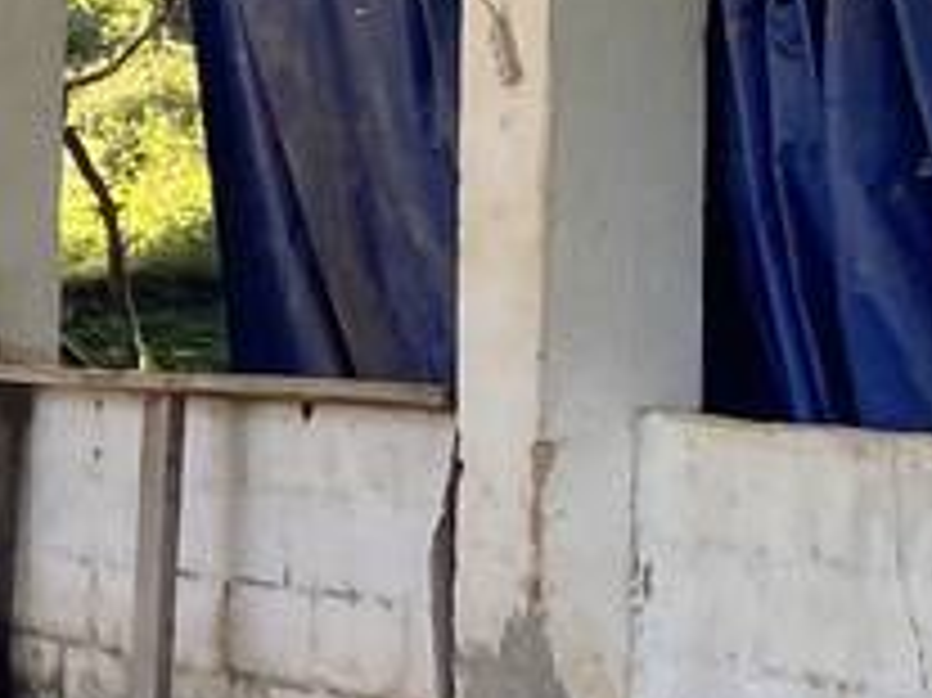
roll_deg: -4.1
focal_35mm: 181
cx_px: -725
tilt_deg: +0.2
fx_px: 4870
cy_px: -122
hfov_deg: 10.3
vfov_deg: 8.1
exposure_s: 1/164
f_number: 1.8
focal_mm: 4.25
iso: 32
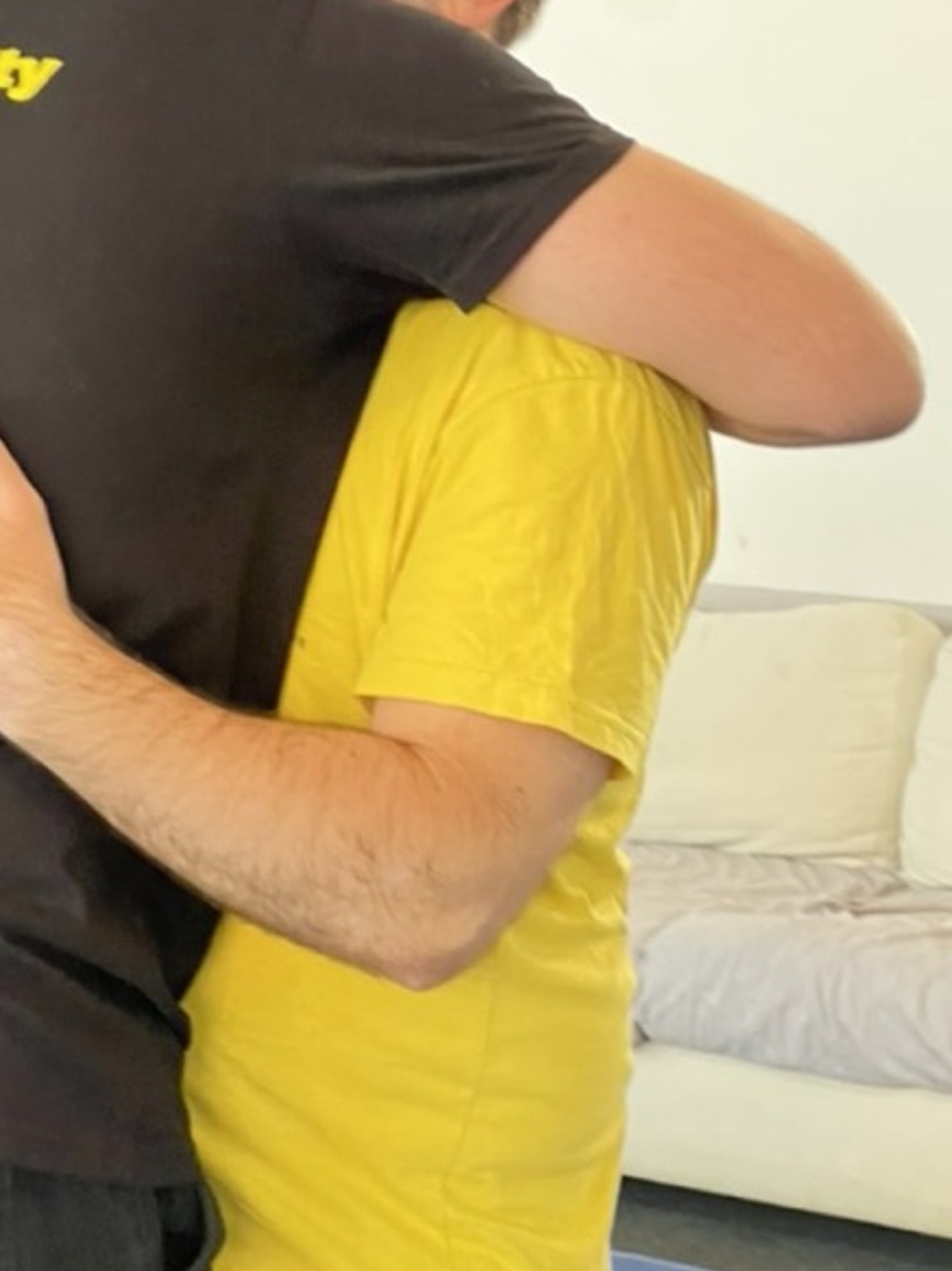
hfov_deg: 11.2
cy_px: 266
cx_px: 270
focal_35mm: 132
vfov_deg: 14.9
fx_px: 4842
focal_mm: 9
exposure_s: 1/34
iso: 640
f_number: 2.8
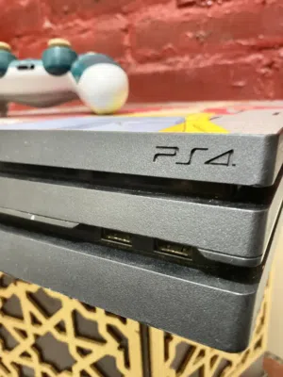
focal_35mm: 26
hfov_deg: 53.1
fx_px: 283
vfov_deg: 67.3
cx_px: 142
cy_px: 188
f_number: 1.8
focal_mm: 4.25
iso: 1000
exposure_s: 1/14
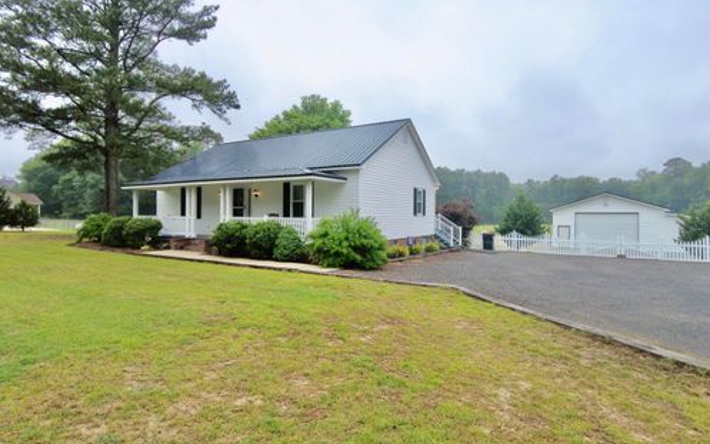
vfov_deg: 71.3
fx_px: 310
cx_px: 356
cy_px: 213
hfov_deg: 97.8
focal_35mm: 16
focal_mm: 3.2
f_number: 1.8
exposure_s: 1/320
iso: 100
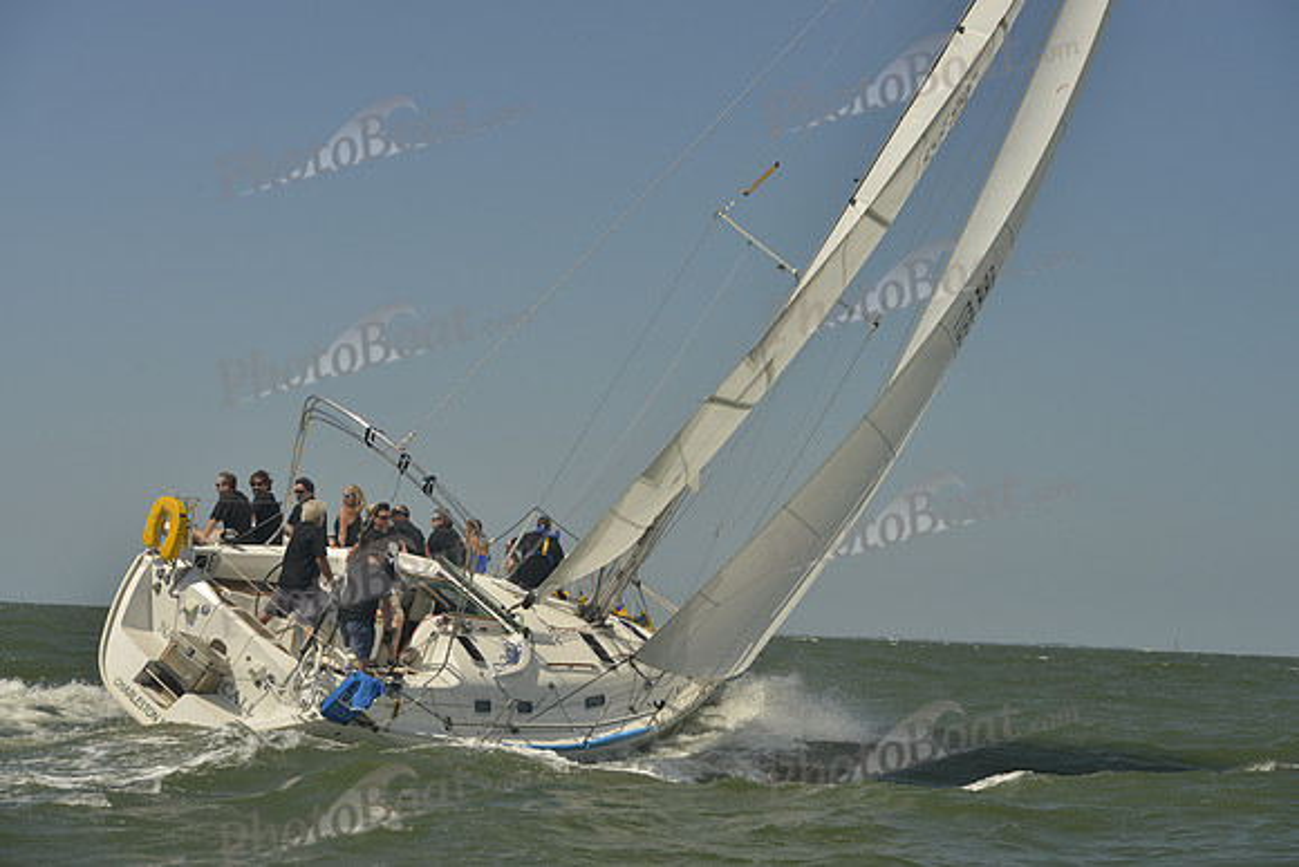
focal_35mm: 70
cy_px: 434
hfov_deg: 28.8
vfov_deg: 19.5
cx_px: 650
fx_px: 2526
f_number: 8
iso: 280
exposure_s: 1/1000
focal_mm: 70
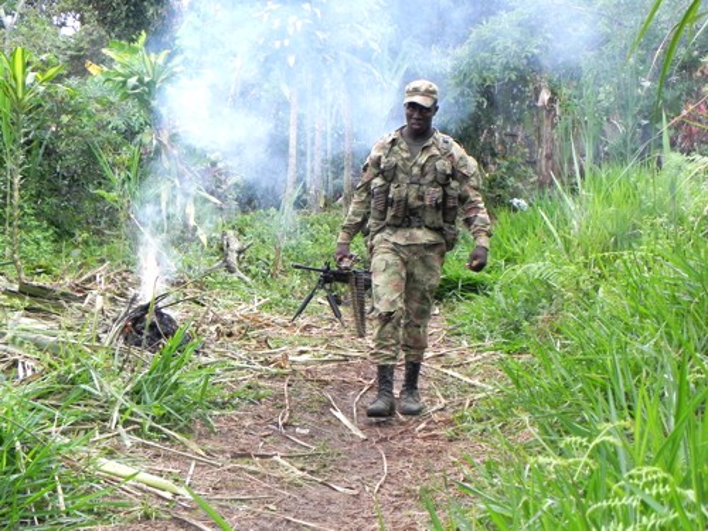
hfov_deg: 26.0
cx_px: 354
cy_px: 266
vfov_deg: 19.6
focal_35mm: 75
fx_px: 1534
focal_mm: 13.4
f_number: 4
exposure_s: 1/62.4
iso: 160
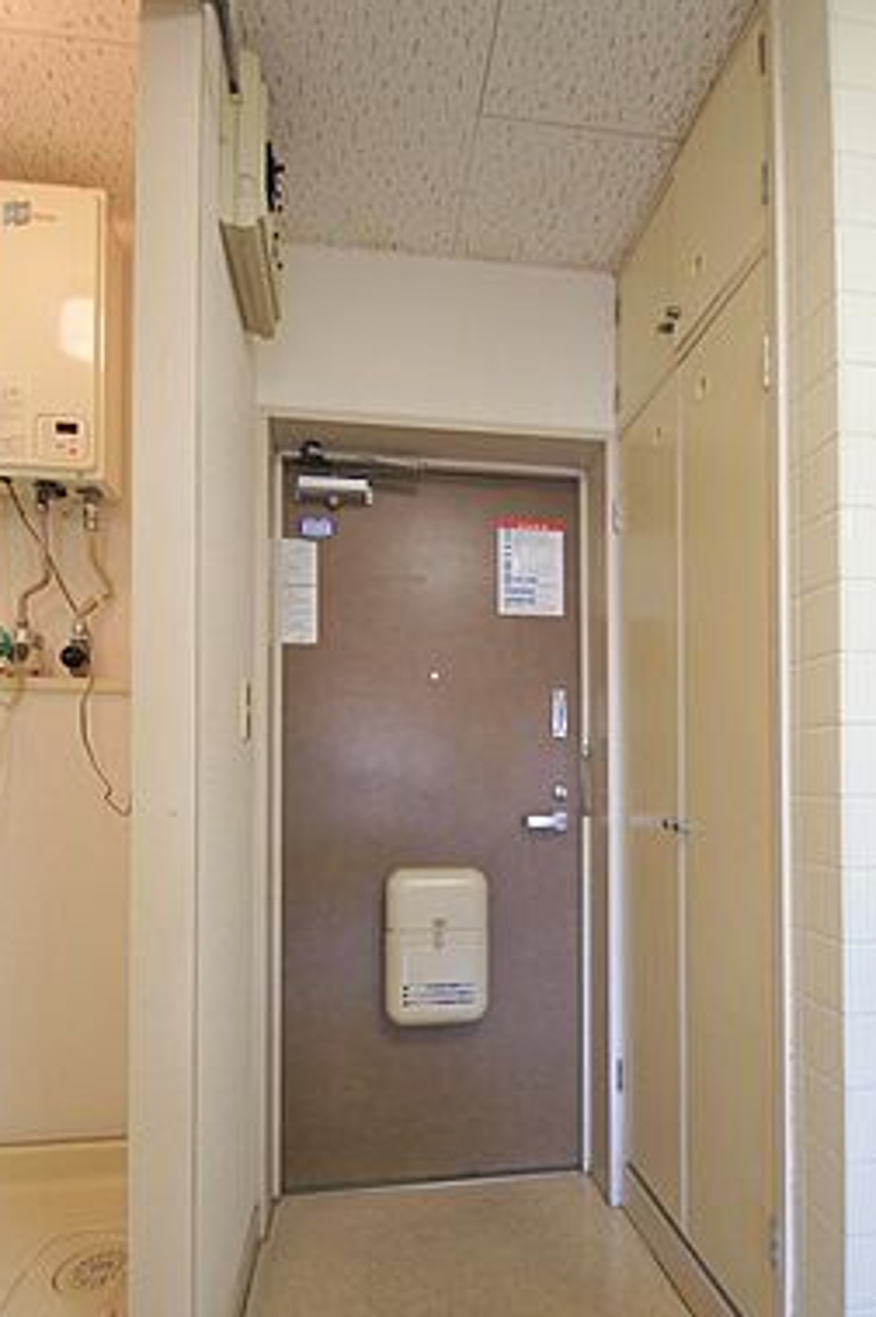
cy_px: 761
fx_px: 695
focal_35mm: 19
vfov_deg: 86.3
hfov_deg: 64.4
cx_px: 454
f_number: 3.5
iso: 250
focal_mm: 10
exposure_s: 1/30
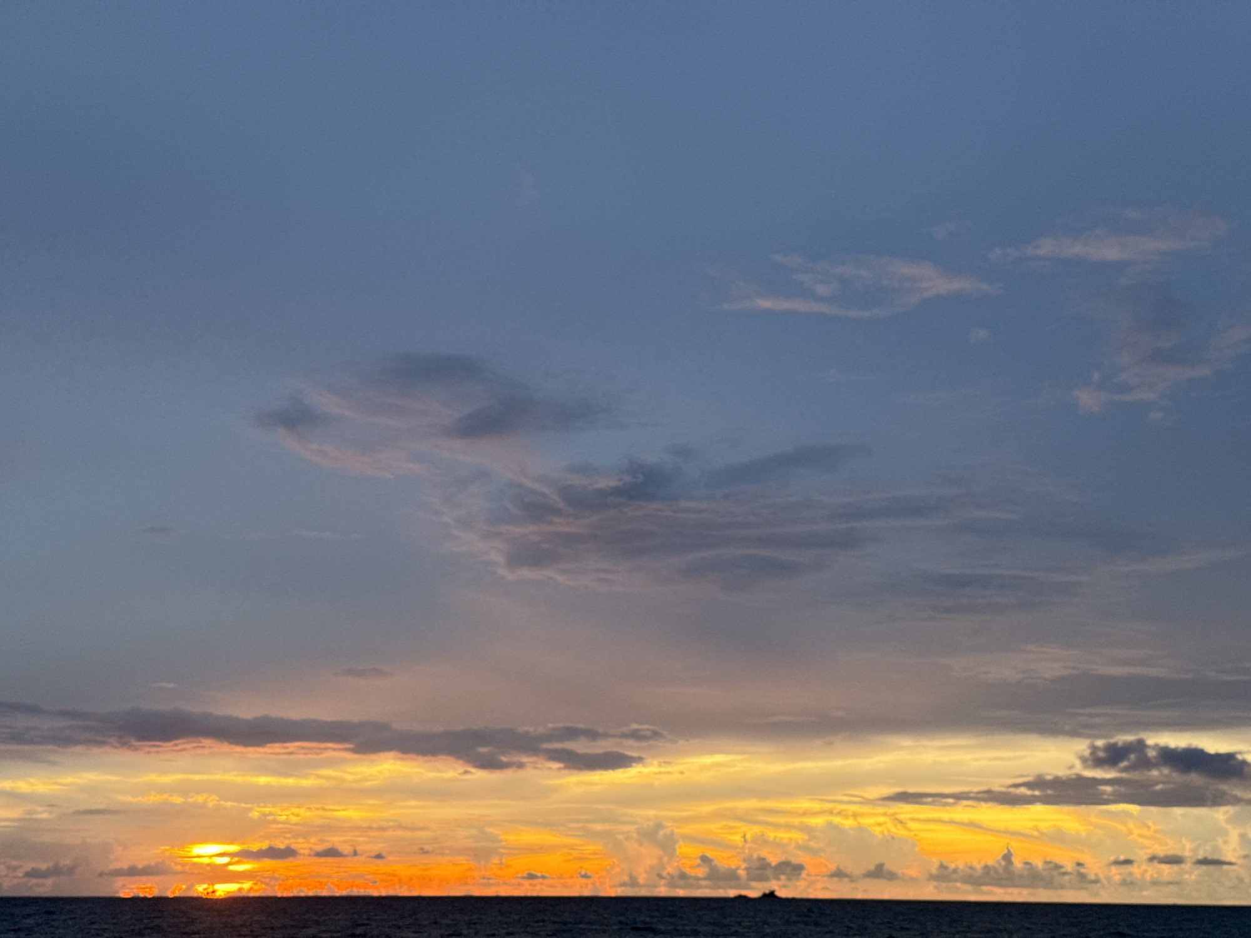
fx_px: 1735
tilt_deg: +13.1
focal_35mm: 48
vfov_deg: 30.3
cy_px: 469
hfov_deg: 39.7
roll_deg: -0.6
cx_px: 626
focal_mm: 6.76
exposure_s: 1/142
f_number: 1.78
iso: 80
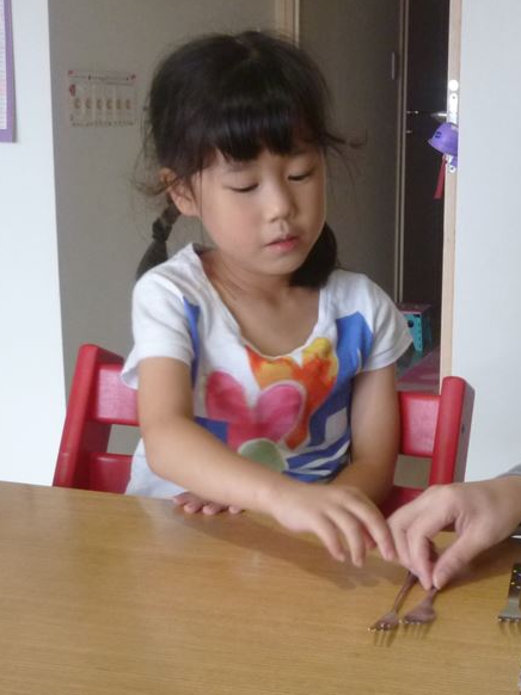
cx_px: 471
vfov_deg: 34.9
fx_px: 1105
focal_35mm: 55
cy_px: 376
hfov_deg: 25.7
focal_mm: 4.5
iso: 250
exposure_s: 1/30
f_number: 2.8
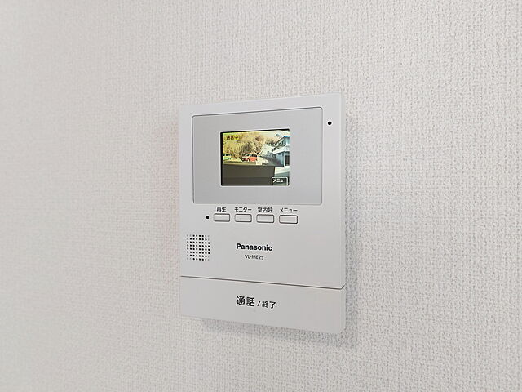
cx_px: 261
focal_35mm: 24
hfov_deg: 71.6
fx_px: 362
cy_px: 196
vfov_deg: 56.8
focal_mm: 5.23
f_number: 1.8
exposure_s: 1/40
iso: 32
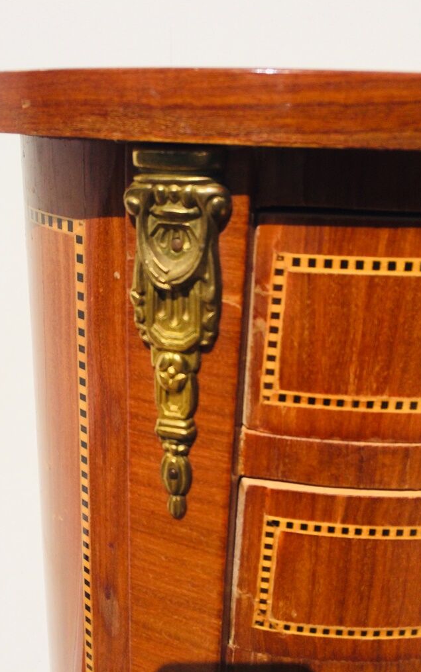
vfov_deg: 61.2
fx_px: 569
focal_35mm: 31
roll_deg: -2.2
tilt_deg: -18.2
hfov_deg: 40.6
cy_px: 336
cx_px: 186
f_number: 2.2
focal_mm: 4.15
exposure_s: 1/4566
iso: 32
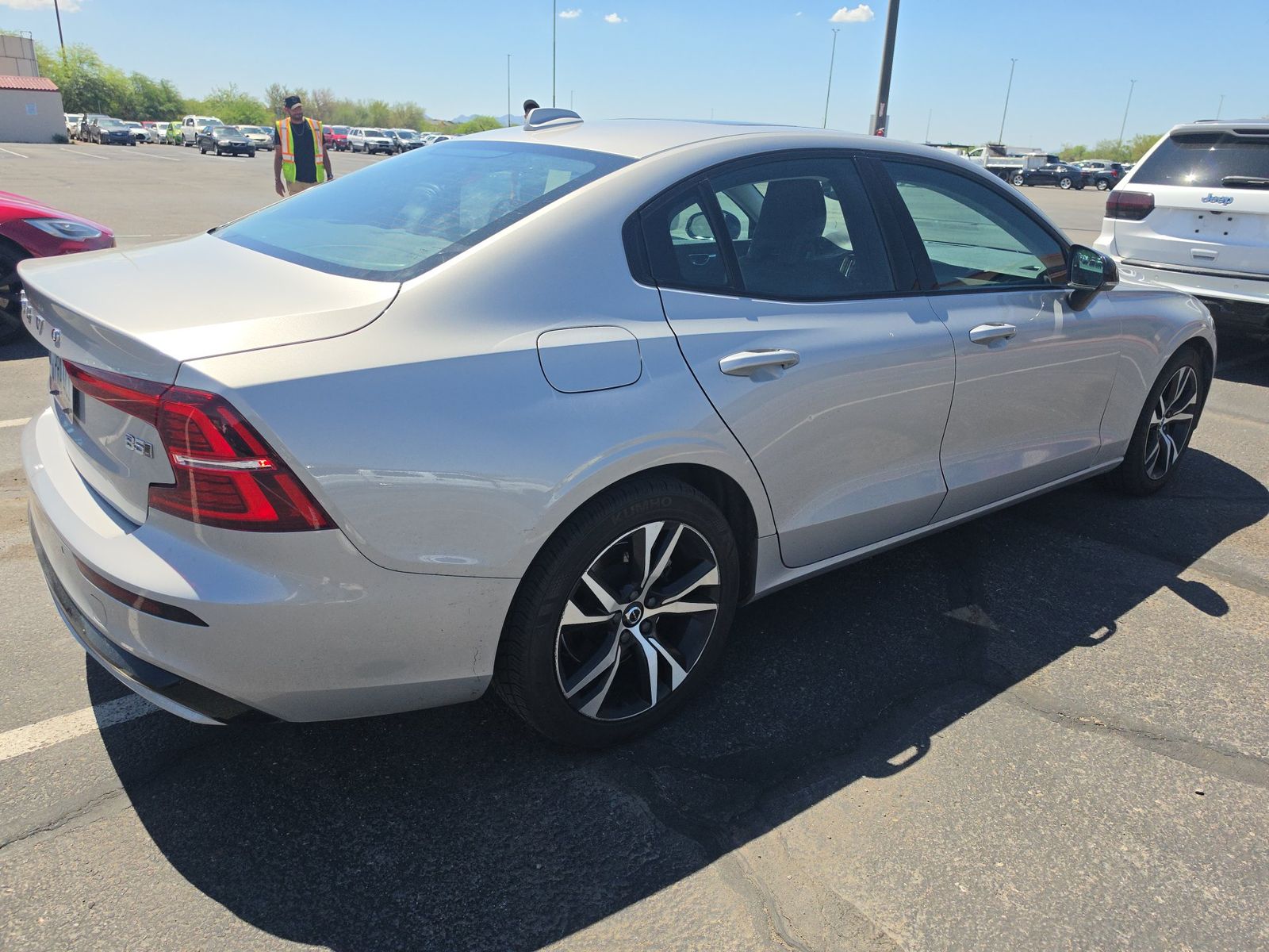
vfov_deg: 58.9
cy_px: 476
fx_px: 843
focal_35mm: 23
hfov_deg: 73.9
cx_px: 634
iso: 65
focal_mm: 6.5
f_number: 1.4
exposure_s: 1/7940
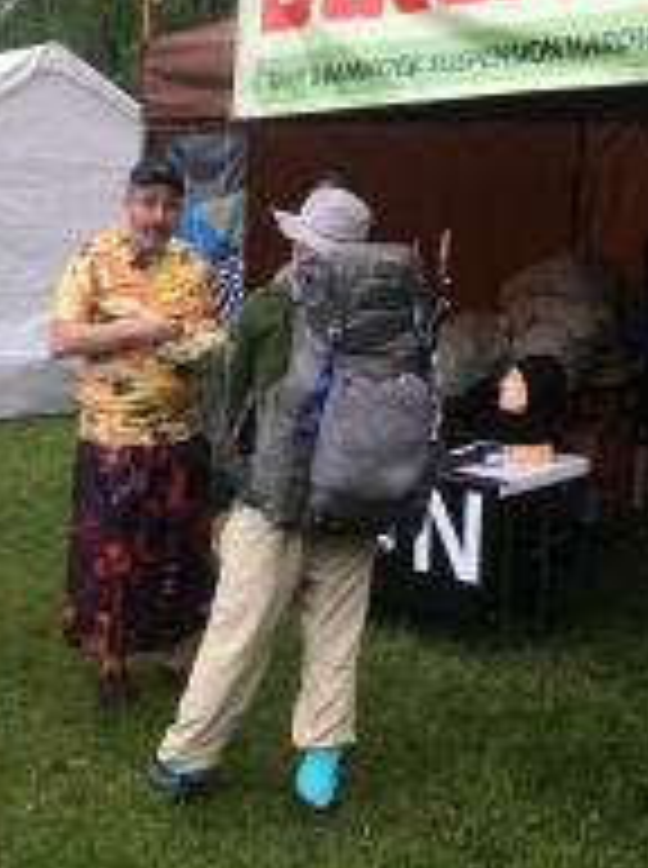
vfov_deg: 34.8
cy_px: 549
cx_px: 212
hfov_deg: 26.3
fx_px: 1377
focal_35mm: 55
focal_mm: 4.15
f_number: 2.2
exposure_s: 1/303
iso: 25
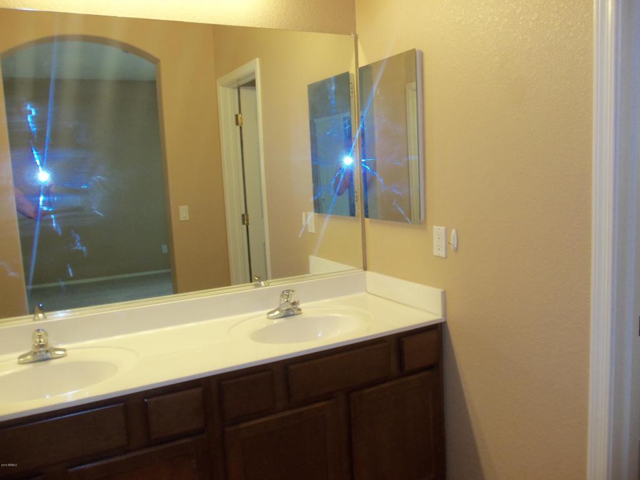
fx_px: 536
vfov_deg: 48.2
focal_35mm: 29
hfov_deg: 61.7
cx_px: 320
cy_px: 240
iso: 100
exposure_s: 1/30
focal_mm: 5.2
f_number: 3.4
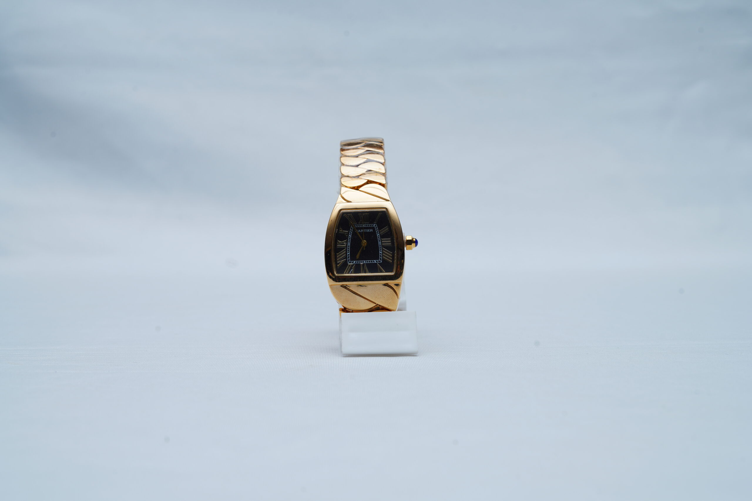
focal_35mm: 50
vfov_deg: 27.0
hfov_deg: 39.6
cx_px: 376
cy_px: 250
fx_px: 1044
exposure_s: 1/160
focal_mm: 50
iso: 125
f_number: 9
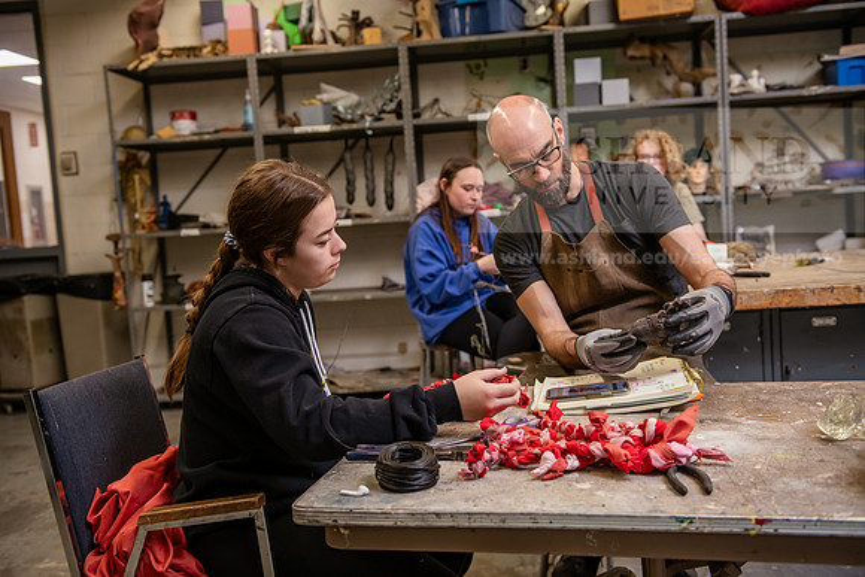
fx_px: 865
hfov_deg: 53.1
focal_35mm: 36
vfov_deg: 36.9
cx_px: 432
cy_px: 288
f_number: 3.5
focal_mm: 36
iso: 800
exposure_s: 1/200
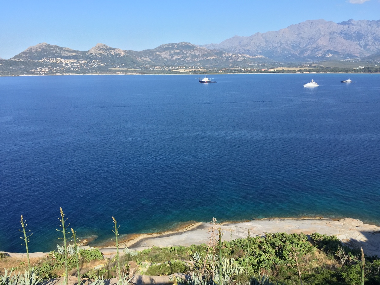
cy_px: 142
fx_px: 318
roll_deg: +0.1
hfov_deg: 61.7
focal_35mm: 29
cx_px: 190
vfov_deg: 48.2
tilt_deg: -13.3
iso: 32
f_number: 2.2
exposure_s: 1/1522
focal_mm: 4.15
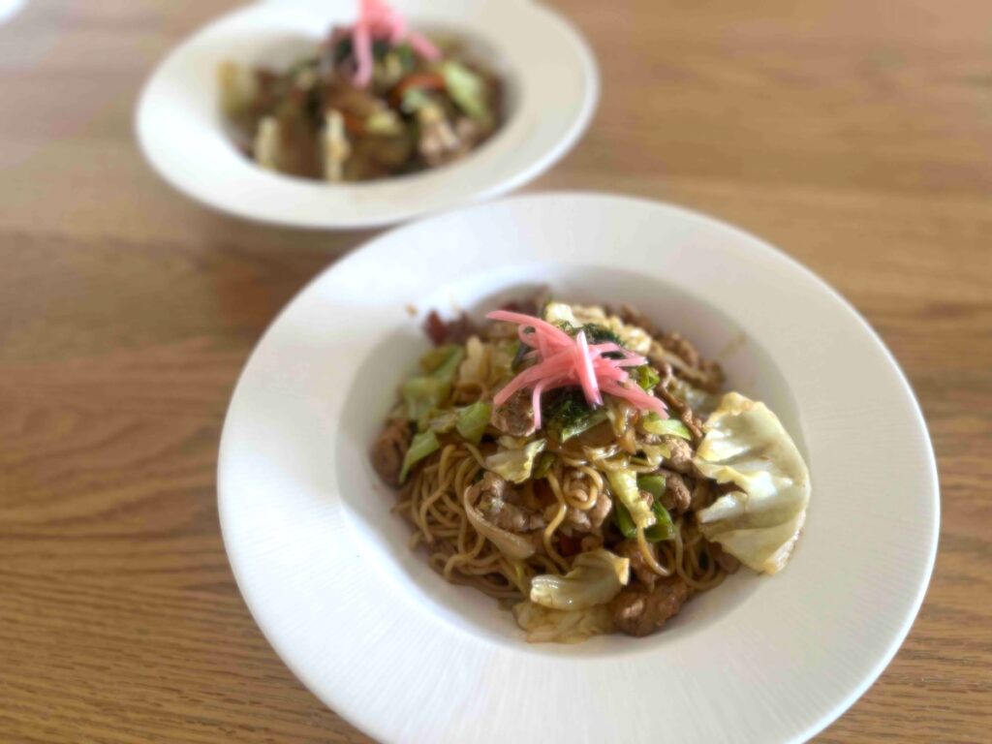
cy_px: 372
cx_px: 496
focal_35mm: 26
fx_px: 745
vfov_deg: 53.1
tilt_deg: -51.1
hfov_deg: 67.3
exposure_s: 1/50
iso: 100
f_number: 1.6
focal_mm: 5.1
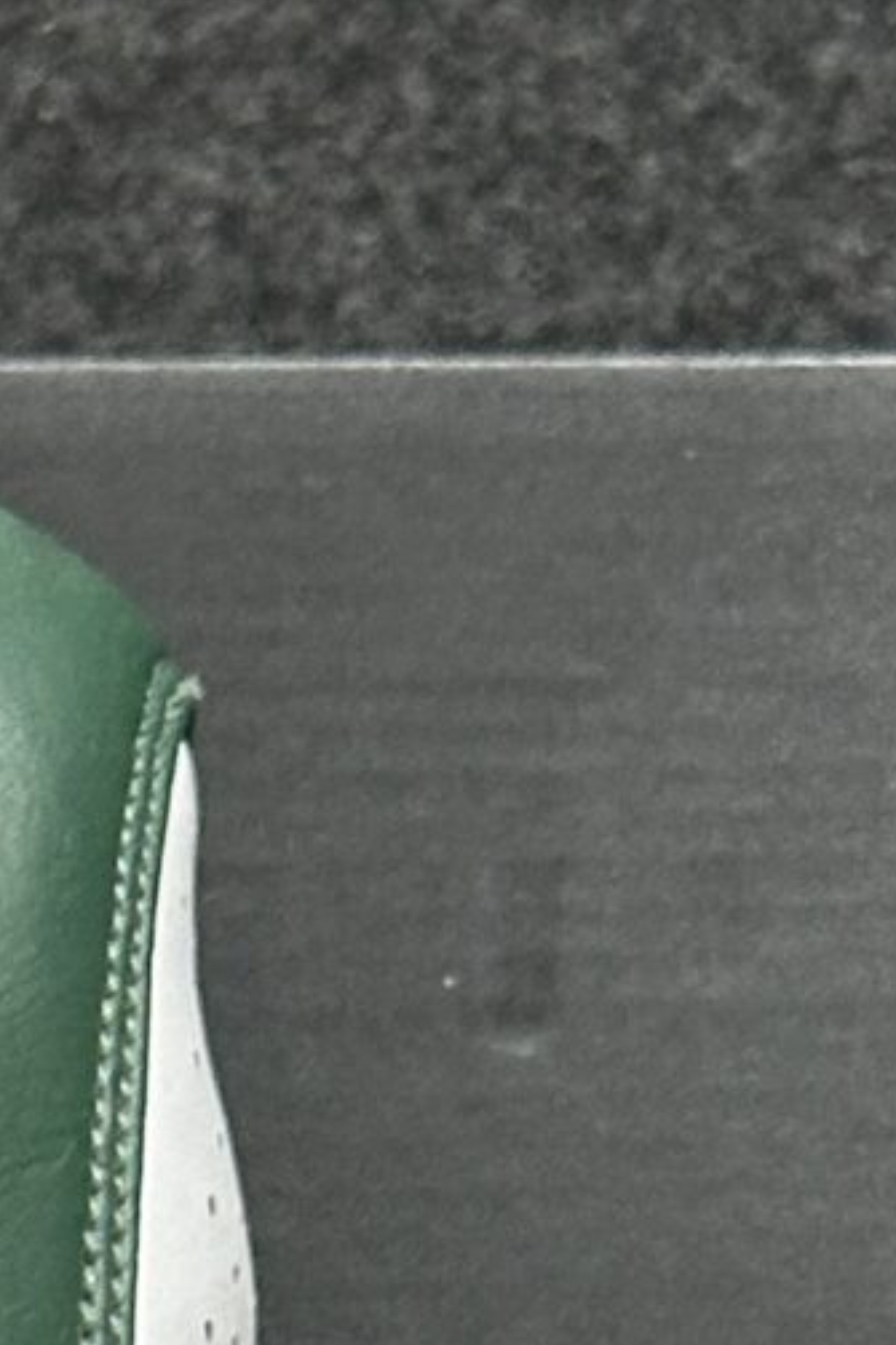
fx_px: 9488
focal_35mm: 254
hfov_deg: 5.3
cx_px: -650
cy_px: 2738
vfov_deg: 7.7
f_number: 1.78
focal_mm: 6.86
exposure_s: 1/50
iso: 250
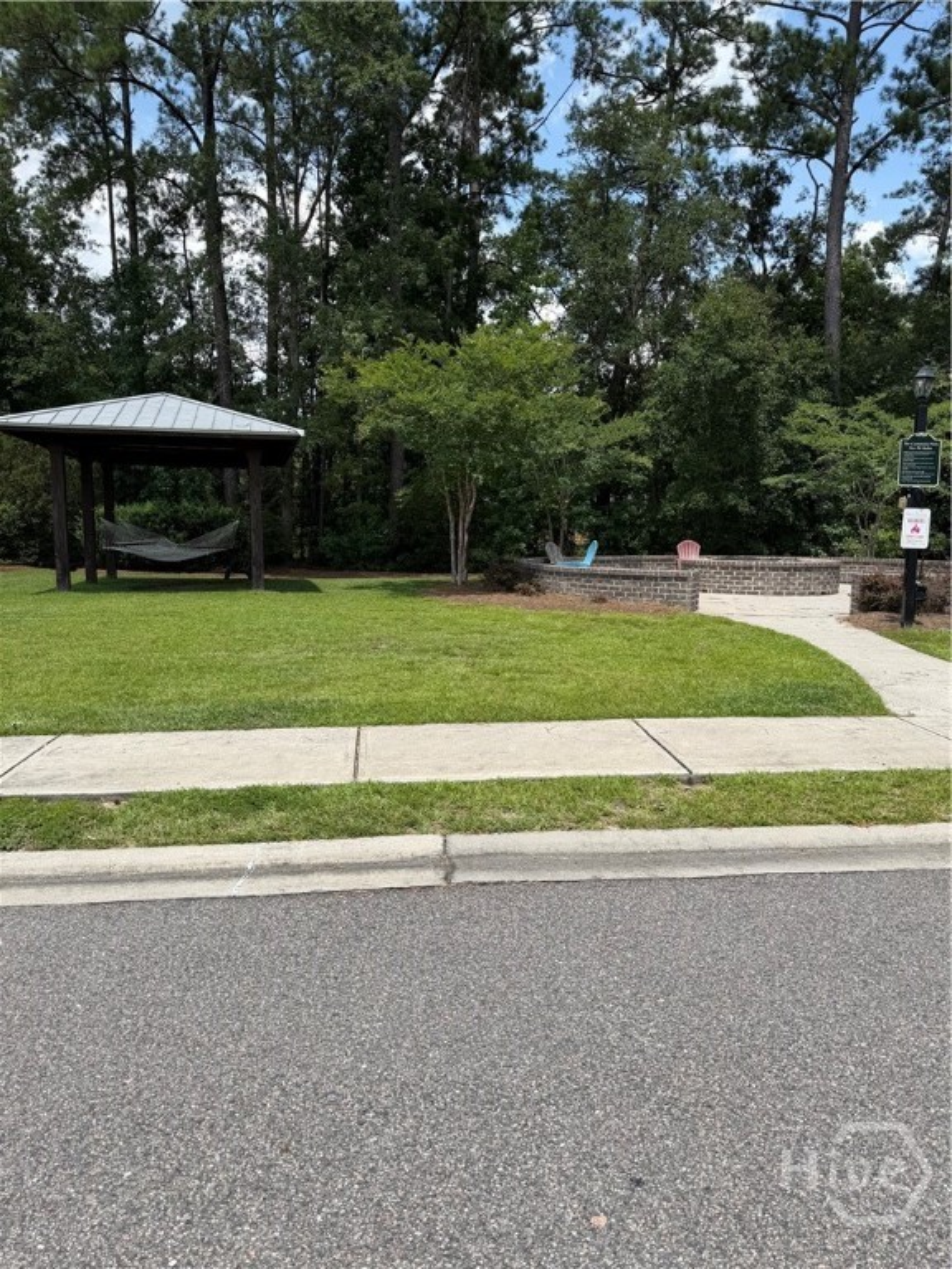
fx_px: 880
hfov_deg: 56.8
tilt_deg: -6.2
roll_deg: -0.6
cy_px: 634
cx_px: 476
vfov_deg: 71.6
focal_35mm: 24
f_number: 1.78
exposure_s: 1/3425
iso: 80
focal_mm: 6.76
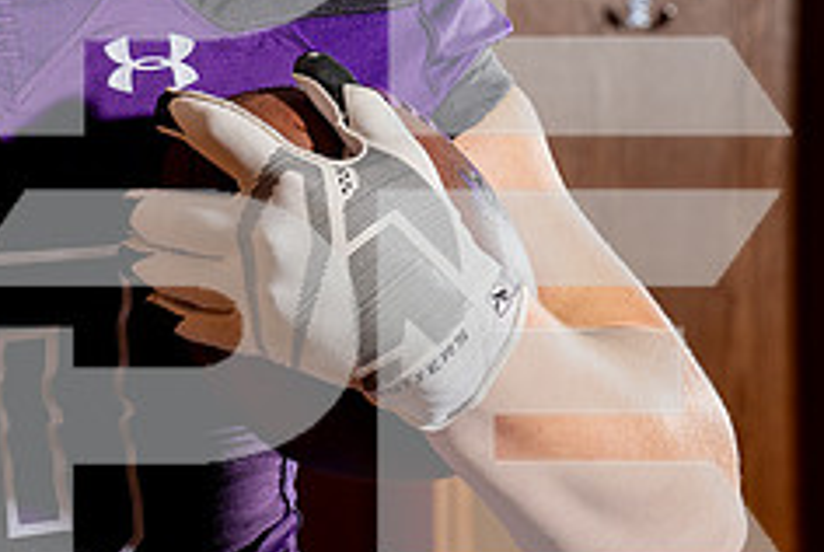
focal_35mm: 157
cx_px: -98
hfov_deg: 12.8
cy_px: -47
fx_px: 3598
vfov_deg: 8.7
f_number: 5.6
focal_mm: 64
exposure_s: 1/250
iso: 100
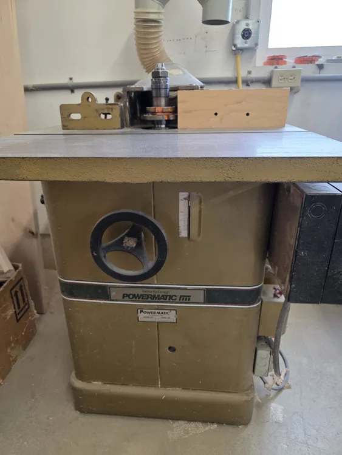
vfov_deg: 73.9
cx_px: 171
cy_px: 228
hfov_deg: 58.9
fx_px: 303
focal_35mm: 23
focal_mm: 6.3
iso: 160
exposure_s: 1/120
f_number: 1.7
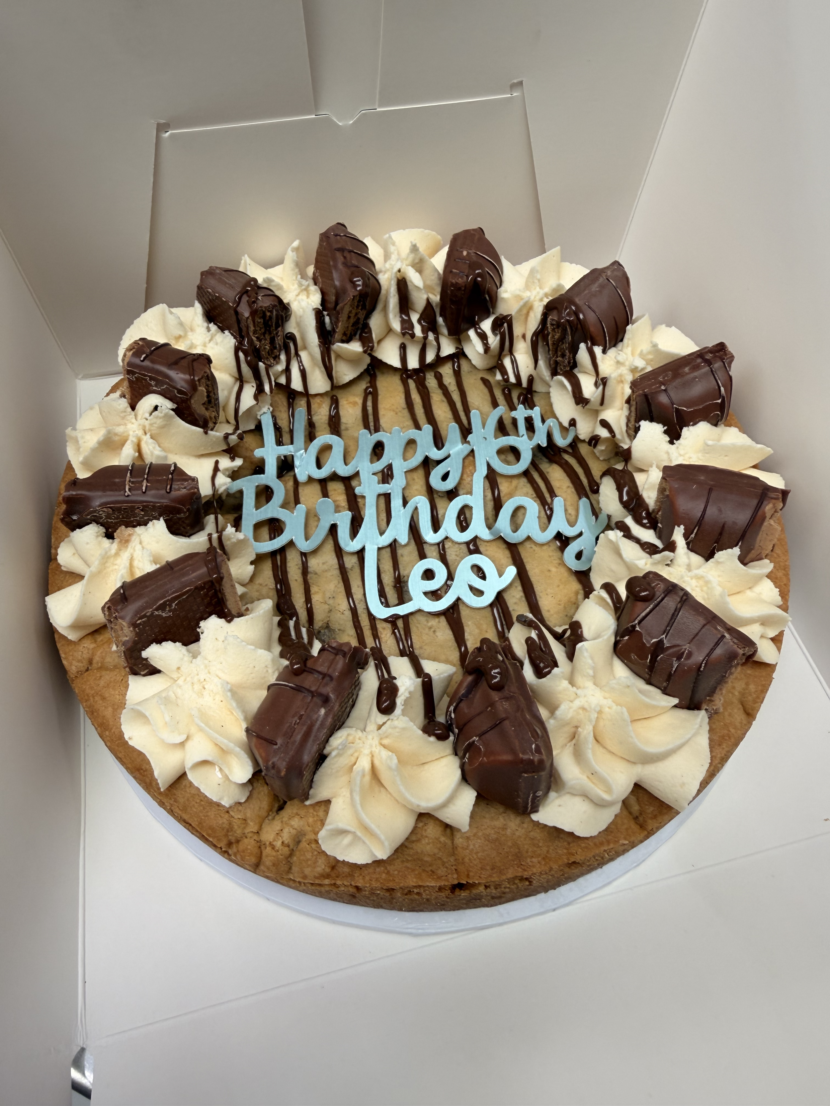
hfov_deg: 56.8
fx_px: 767
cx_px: 415
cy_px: 553
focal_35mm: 24
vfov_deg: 71.6
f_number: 2.2
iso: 50
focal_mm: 2.22
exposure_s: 1/100
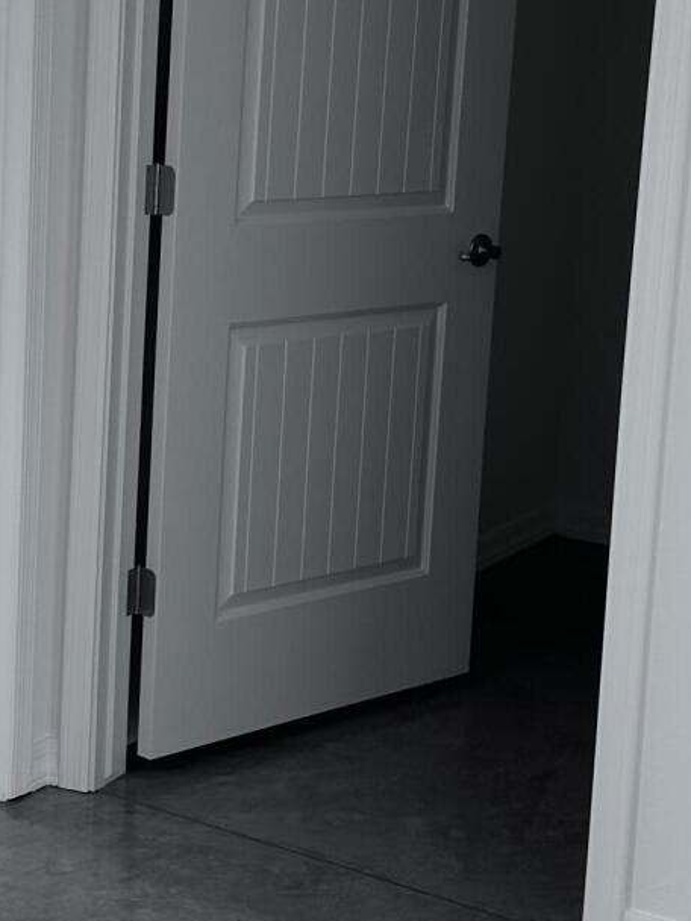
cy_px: 301
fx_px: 2103
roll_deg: -1.8
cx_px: 67
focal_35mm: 79
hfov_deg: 18.4
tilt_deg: -7.3
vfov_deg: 24.6
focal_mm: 6.86
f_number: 1.78
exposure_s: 1/120
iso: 64
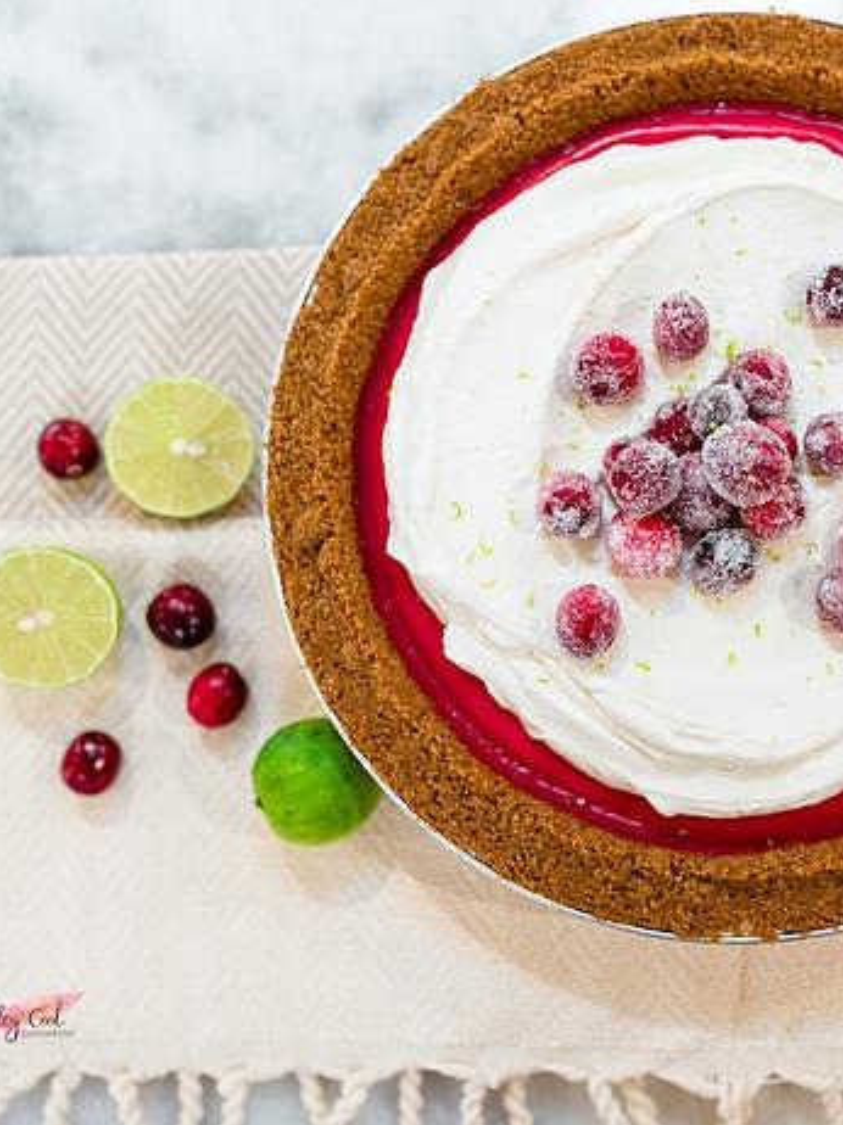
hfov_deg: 27.9
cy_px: 564
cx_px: 685
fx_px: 1658
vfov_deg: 37.5
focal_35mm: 51
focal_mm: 35
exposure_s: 1/80
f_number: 2.5
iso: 400
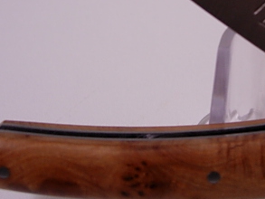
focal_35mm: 83
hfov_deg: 23.1
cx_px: 224
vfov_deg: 17.7
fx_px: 636
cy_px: 49
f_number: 2.8
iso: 102
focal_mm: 7.8
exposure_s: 1/32
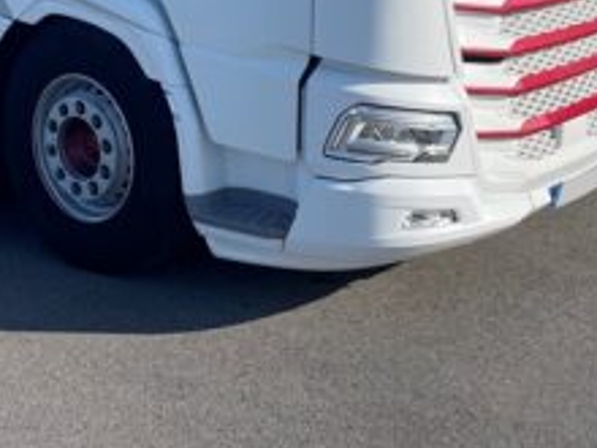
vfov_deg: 19.0
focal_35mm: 71
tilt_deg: +4.0
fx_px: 1224
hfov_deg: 26.9
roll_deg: +3.0
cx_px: 119
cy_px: -157
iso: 32
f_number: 1.6
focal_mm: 4.2
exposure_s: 1/3731
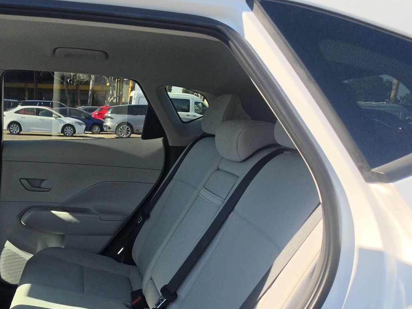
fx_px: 440
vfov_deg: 38.0
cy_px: 217
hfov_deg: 47.5
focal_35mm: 37
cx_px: 85
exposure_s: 1/3971
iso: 63
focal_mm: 6.5
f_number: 1.4
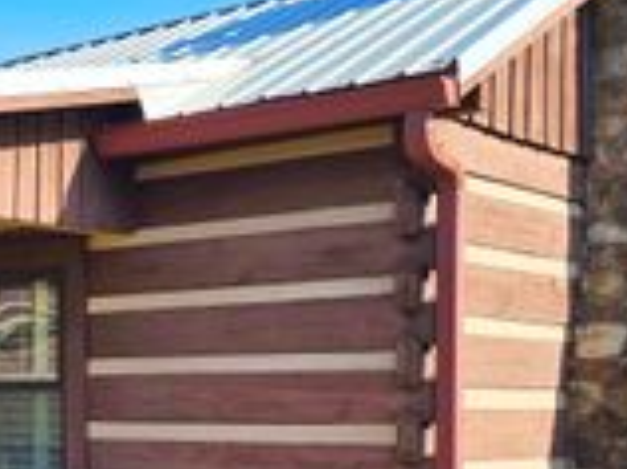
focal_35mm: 73
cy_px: 380
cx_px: -40
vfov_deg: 19.9
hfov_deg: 25.1
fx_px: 1320
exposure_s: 1/516
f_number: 1.7
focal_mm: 6.3
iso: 12
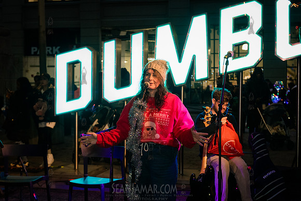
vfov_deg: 21.9
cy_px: 100
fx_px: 518
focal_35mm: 62
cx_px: 150
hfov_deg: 32.4
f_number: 4.5
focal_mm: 62
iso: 4000
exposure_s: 1/160
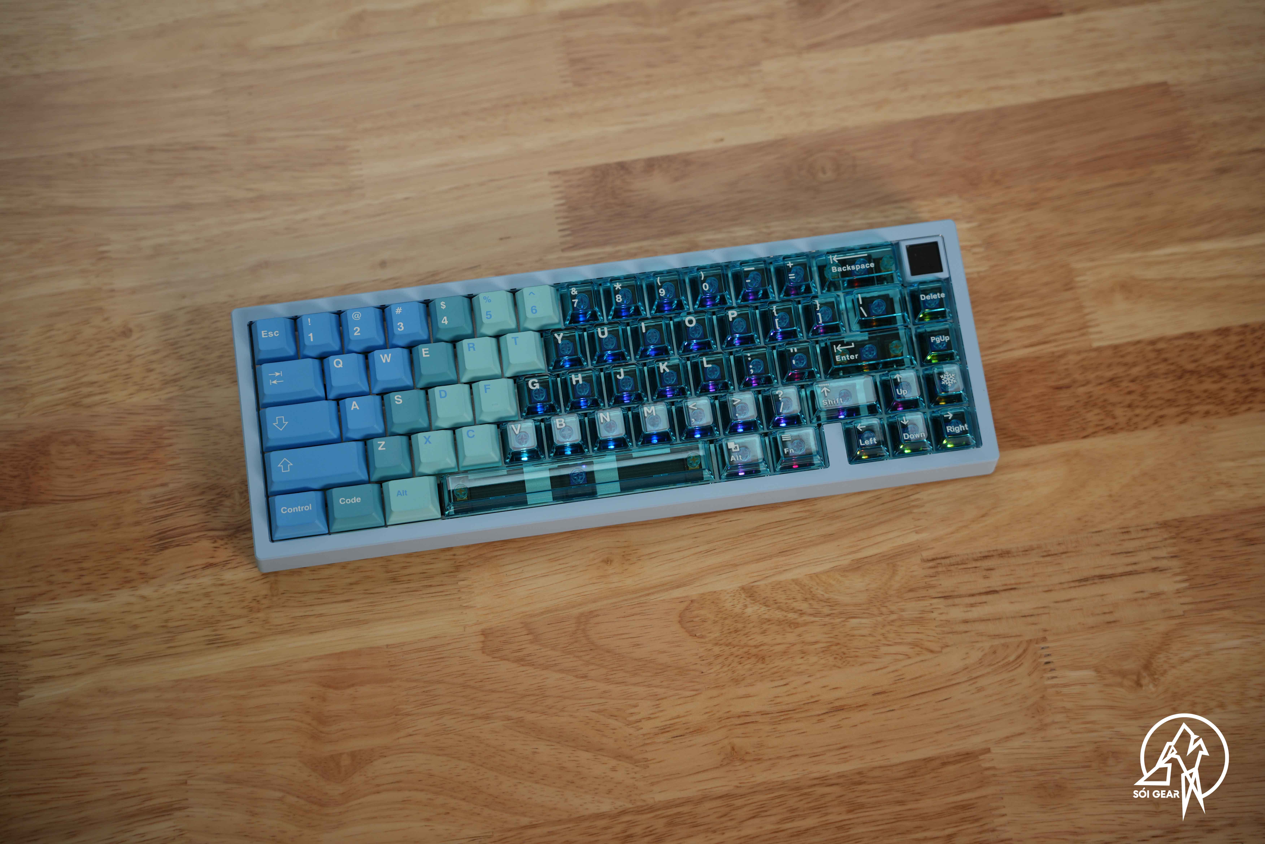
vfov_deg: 26.9
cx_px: 632
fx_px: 1764
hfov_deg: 39.5
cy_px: 422
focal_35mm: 50
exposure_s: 1/200
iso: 160
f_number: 2.8
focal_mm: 50.2
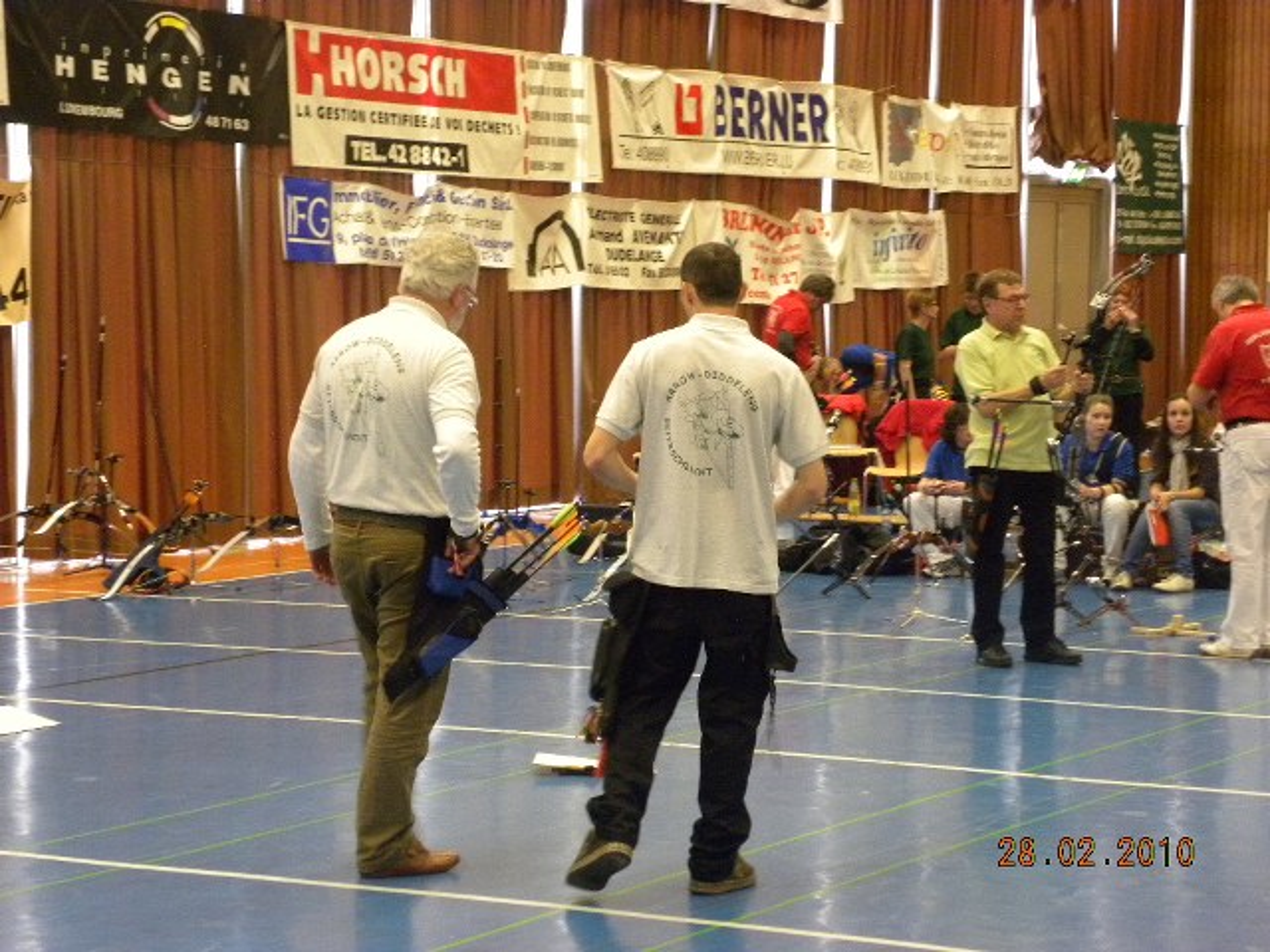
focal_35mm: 95
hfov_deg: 20.7
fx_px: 3485
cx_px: 635
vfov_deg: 15.6
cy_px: 476
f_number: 4
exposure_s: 1/24.7
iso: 400
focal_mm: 16.9
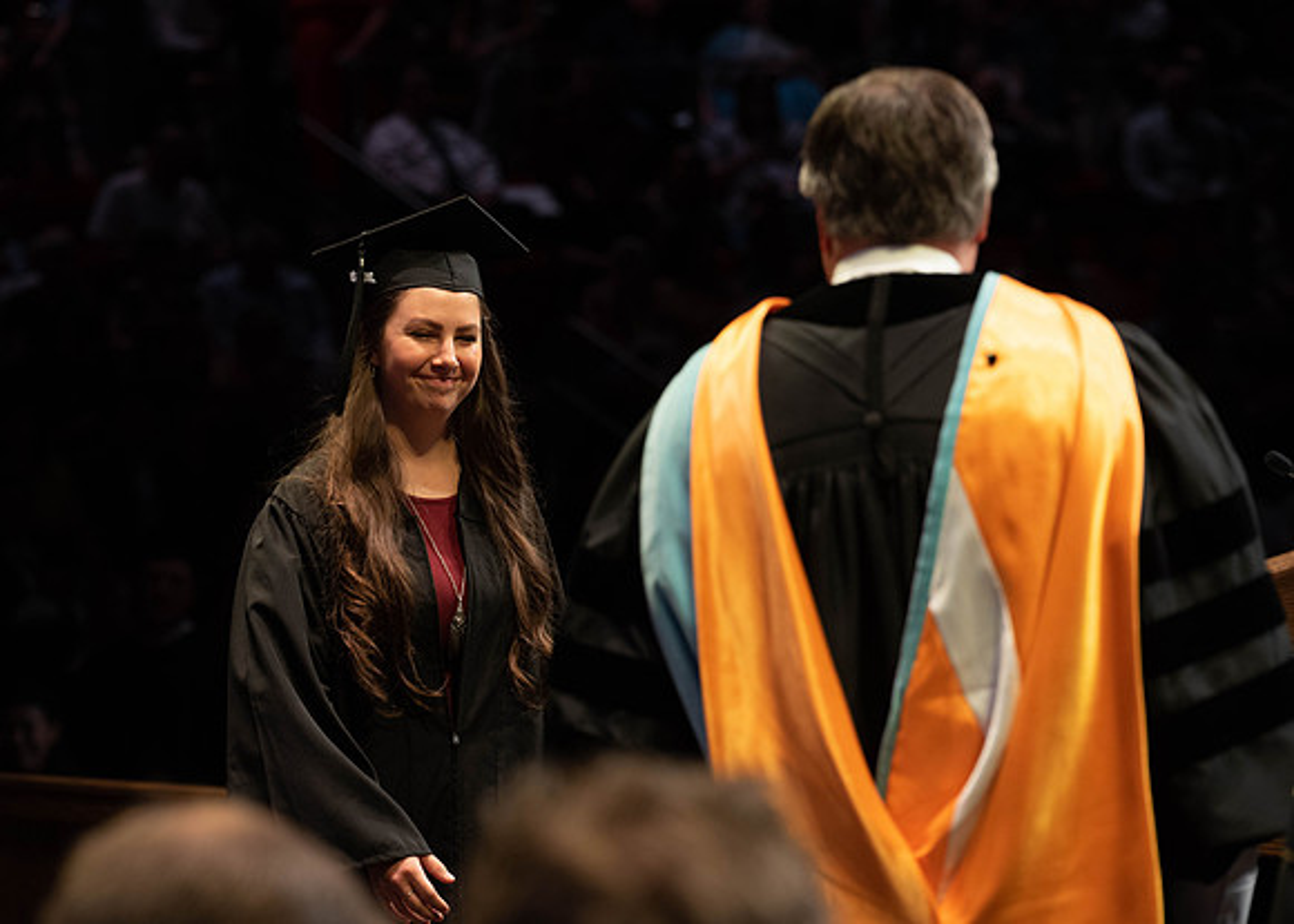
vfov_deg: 8.4
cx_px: 564
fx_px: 6284
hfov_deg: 11.8
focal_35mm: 171
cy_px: 437
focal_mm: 155
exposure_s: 1/320
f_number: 4.5
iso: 1600
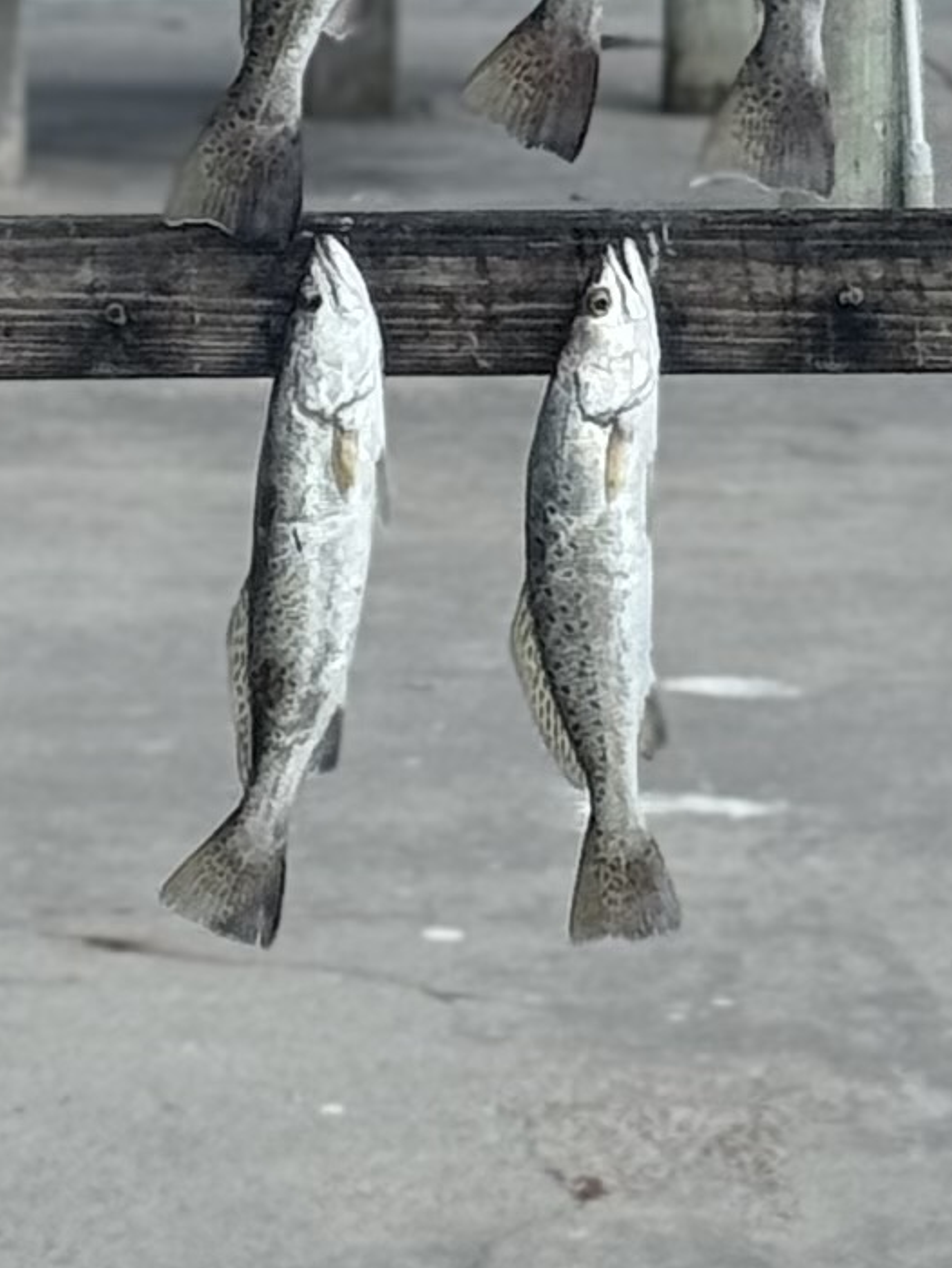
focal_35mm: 276
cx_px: 270
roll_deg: +0.2
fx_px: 10118
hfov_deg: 5.4
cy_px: 517
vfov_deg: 7.2
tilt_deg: -7.8
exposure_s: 1/5376
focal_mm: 6.76
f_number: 1.78
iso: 64
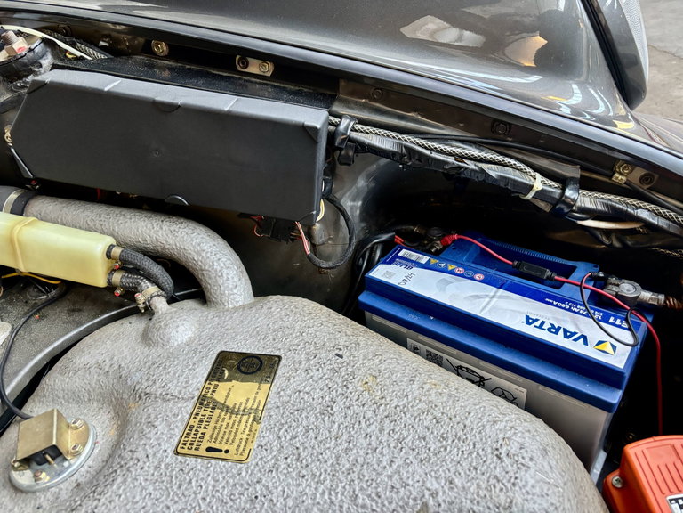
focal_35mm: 26
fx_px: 513
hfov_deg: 67.3
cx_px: 342
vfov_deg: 53.1
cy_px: 256
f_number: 1.6
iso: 400
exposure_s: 1/50
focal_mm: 5.96
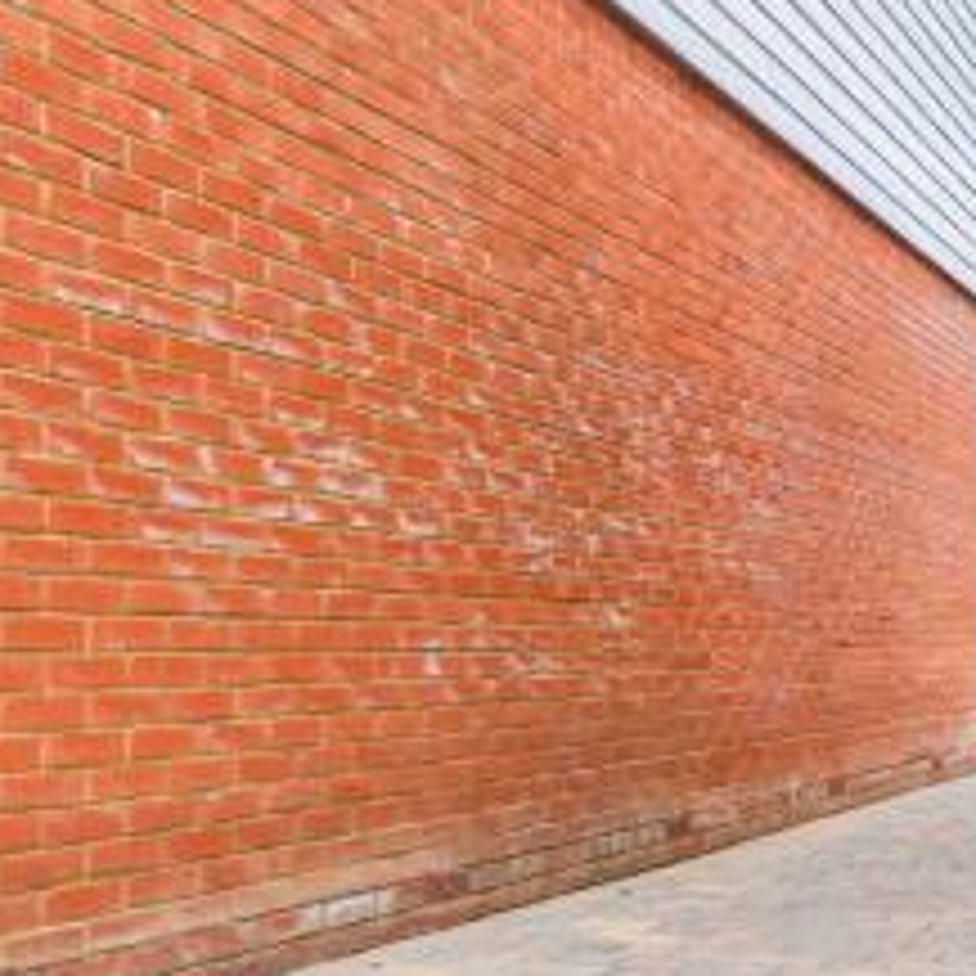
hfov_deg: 29.3
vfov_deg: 30.4
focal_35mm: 56
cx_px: 882
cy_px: 632
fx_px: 1786
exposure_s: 1/100
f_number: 8
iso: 160
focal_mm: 20
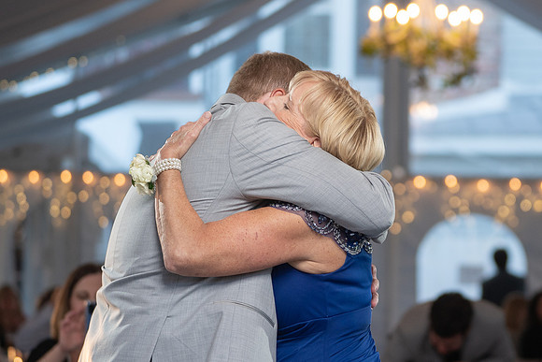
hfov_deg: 13.4
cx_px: 381
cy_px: 202
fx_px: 2295
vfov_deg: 9.0
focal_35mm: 152
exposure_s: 1/250
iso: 500
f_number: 2.8
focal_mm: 80
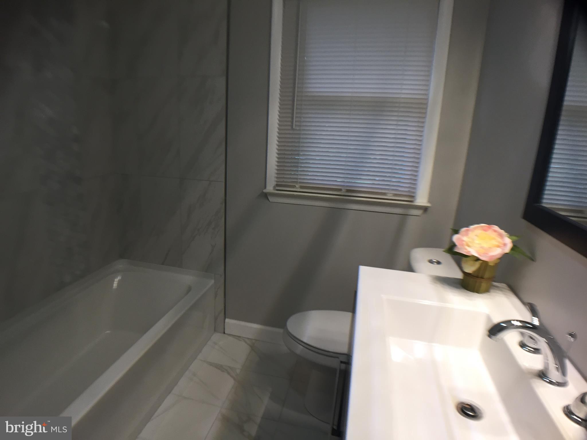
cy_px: 220
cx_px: 294
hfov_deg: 61.7
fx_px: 492
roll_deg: -2.2
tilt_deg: -15.7
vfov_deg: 48.2
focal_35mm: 29
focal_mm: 4.15
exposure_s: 1/30
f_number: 2.2
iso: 32
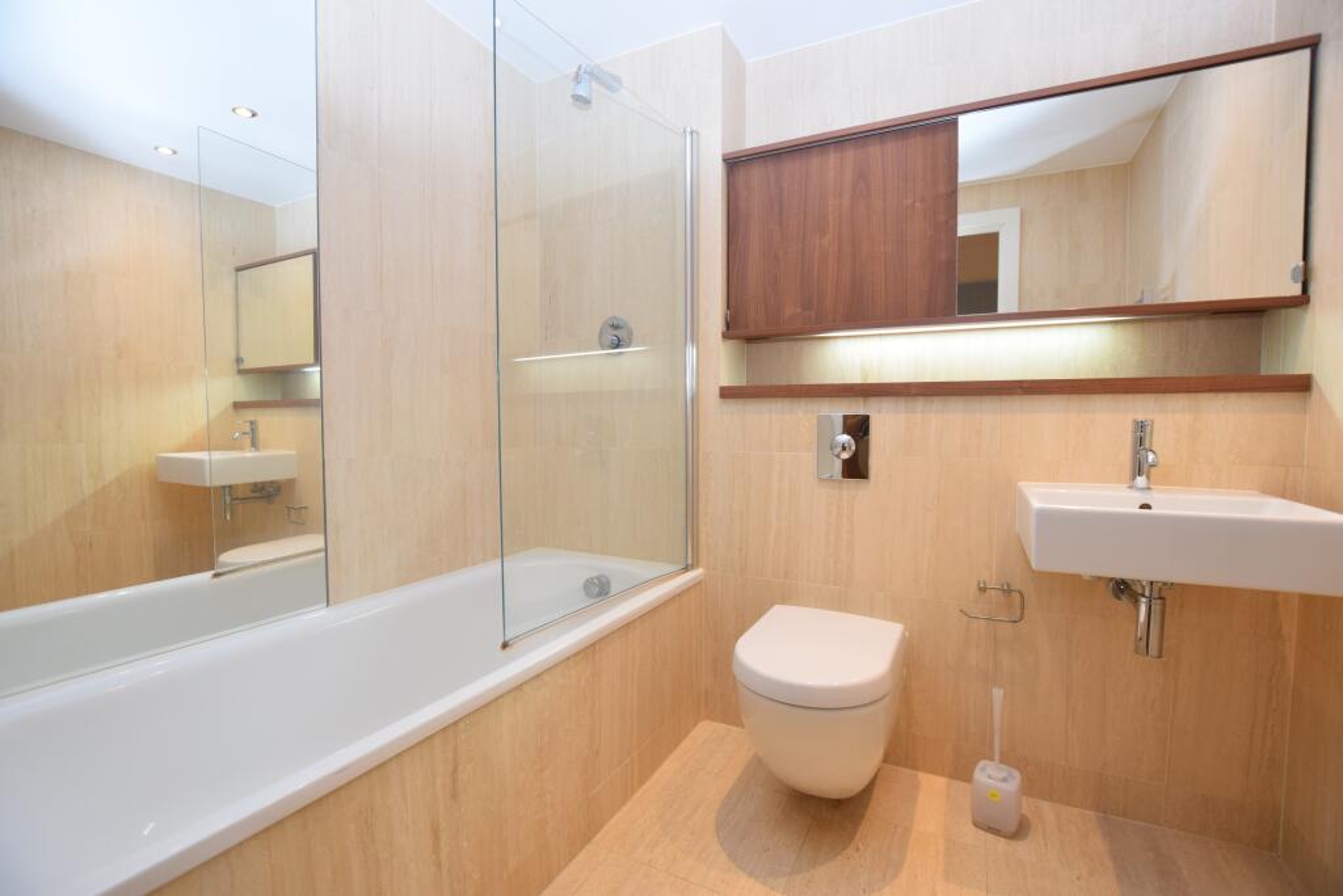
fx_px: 560
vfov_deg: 77.3
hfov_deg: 100.4
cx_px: 672
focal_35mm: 15
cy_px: 448
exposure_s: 1/80
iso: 800
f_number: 4.5
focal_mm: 10
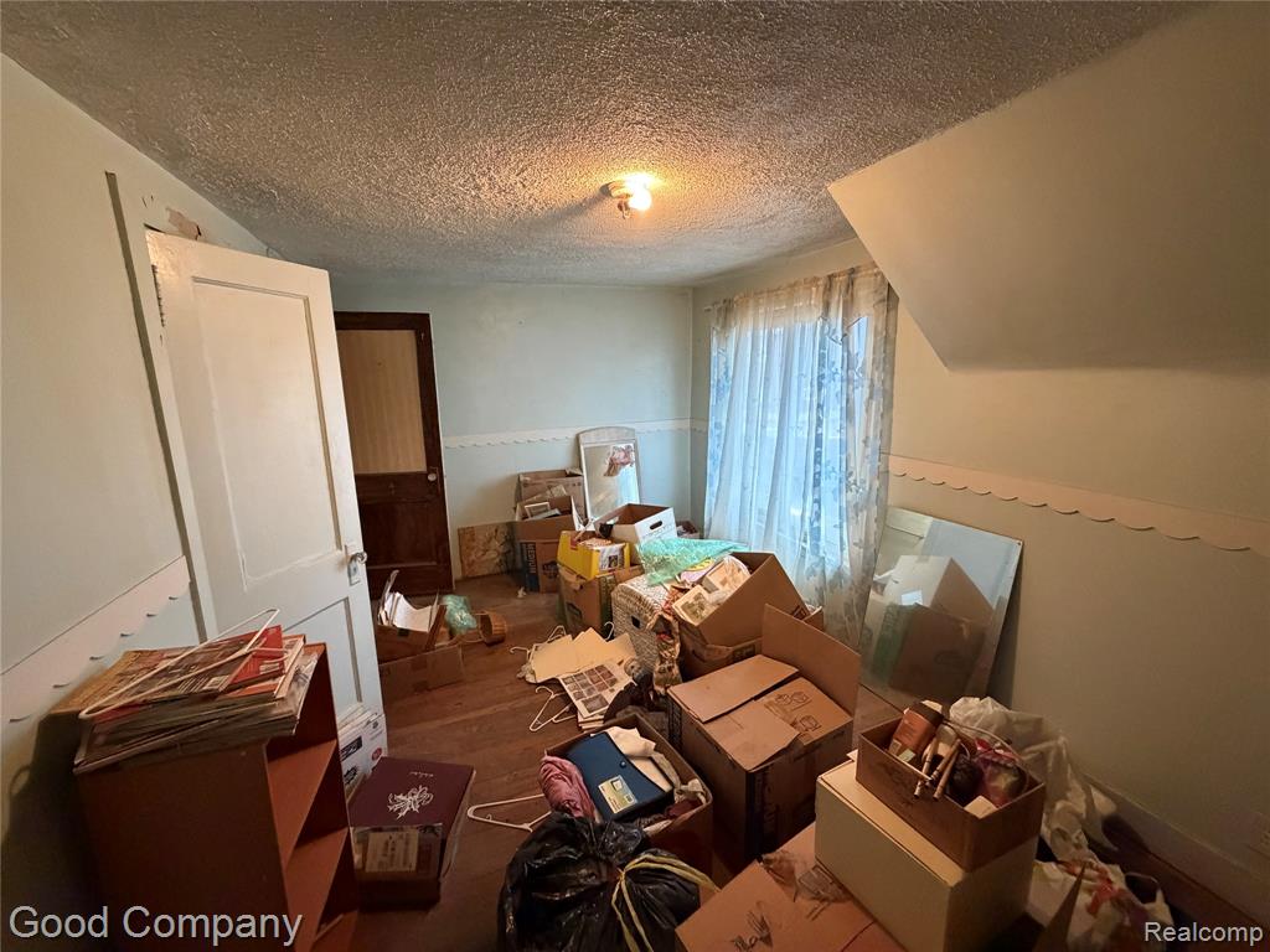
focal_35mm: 14
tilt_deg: -11.6
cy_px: 476
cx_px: 635
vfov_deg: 85.7
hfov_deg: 102.1
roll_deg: +0.9
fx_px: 514
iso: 1000
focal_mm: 2.22
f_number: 2.2
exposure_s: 1/60
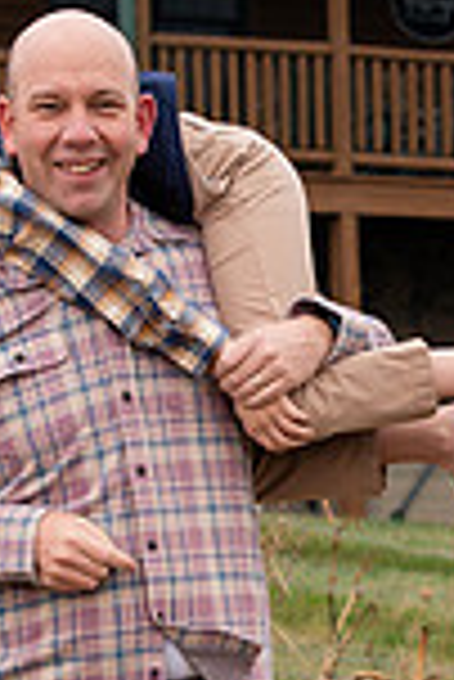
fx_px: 9210
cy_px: 347
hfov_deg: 2.8
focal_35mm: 488
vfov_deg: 4.2
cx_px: 535
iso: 320
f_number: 5.6
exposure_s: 1/500
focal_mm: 85
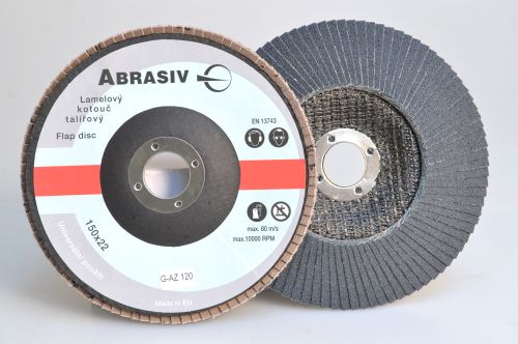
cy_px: 172
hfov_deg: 33.4
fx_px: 862
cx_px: 259
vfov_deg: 22.6
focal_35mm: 60
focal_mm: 40
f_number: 8
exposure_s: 1/6
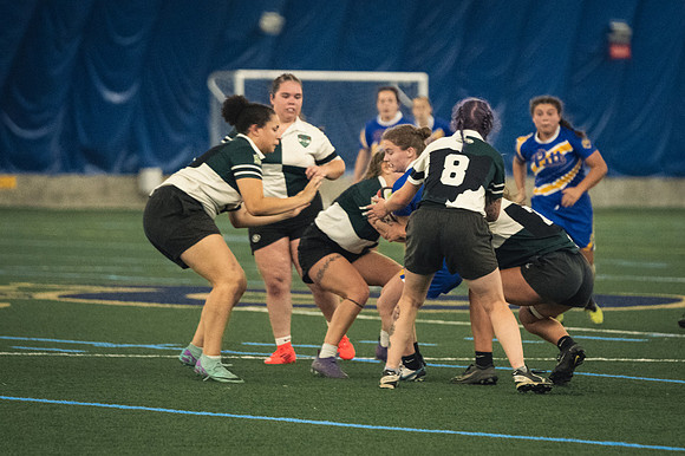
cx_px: 390
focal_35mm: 326
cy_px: 250
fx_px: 6197
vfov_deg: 4.2
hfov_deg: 6.3
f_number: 2.8
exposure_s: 1/500
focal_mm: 185
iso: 8000
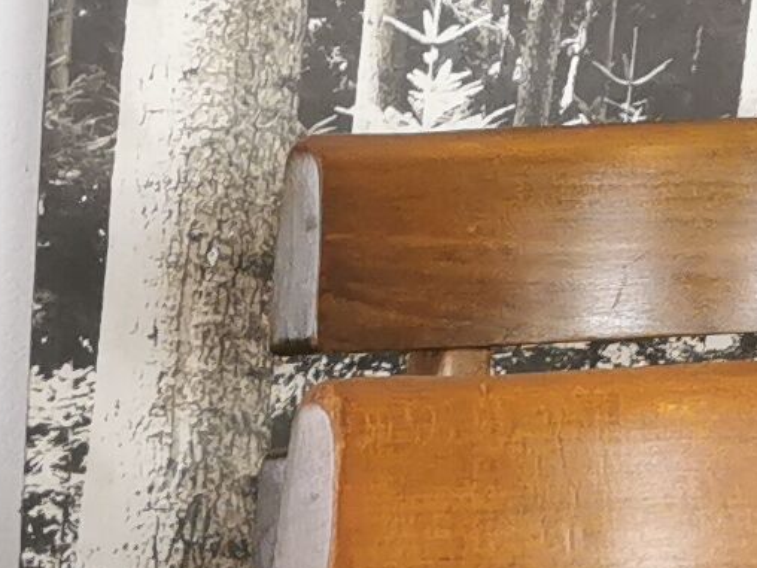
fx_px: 4242
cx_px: -666
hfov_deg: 9.6
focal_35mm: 194
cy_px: 1770
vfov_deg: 6.8
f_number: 1.6
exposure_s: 1/50
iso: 125
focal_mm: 5.56
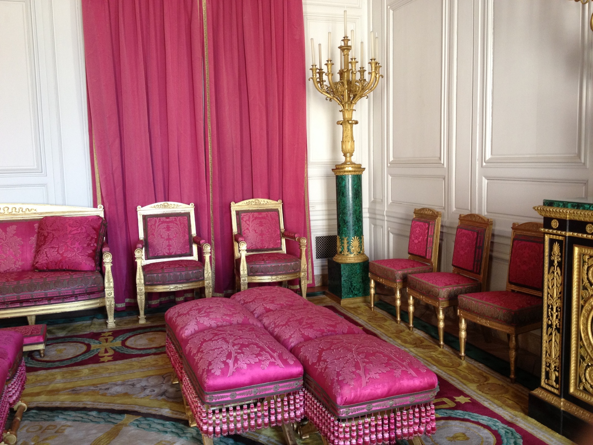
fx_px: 600
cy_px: 222
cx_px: 296
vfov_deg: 40.7
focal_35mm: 35
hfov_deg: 52.6
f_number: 2.4
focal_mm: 4.28
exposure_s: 1/20
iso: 100
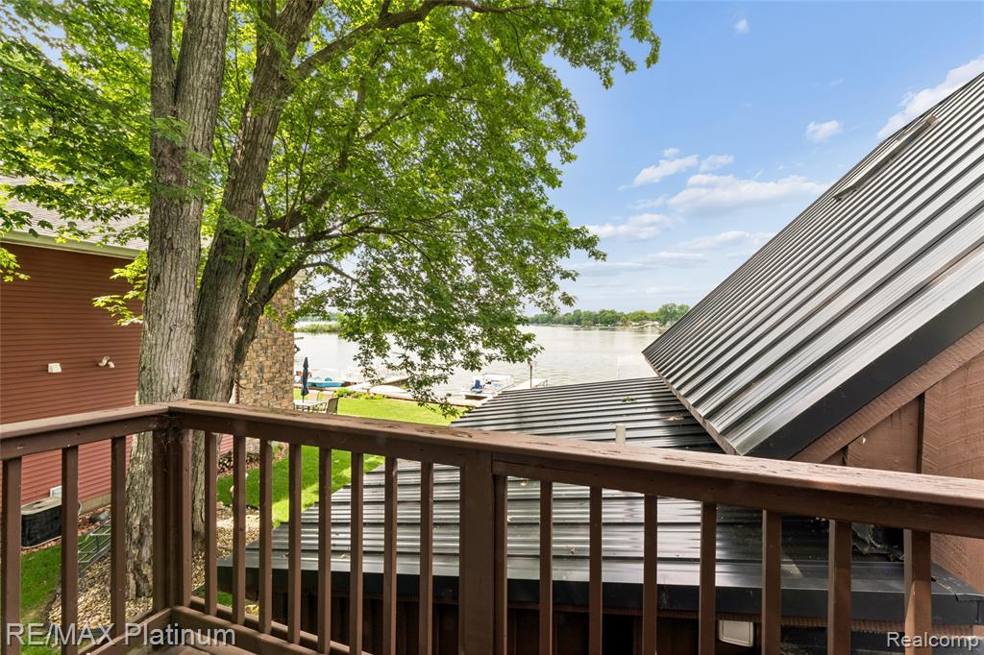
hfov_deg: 104.3
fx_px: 383
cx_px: 492
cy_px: 328
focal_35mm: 14
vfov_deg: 81.2
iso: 100
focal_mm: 14
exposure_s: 1/8
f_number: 22
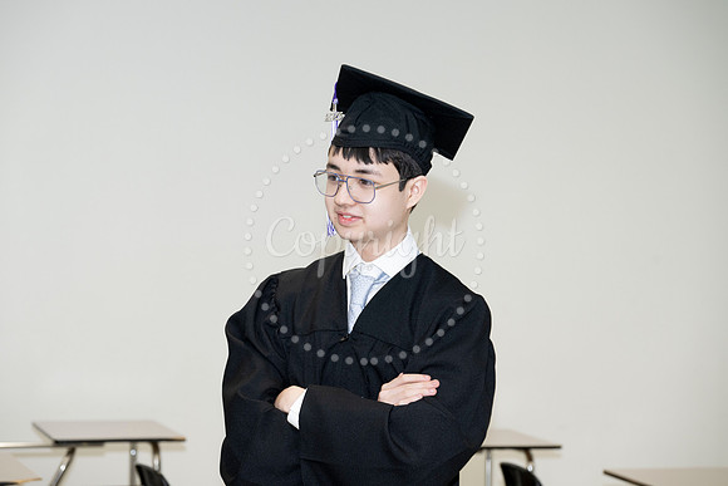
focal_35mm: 91
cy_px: 243
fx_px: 1841
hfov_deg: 22.4
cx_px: 364
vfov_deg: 15.0
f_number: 5.6
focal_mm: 91
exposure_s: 1/80
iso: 800
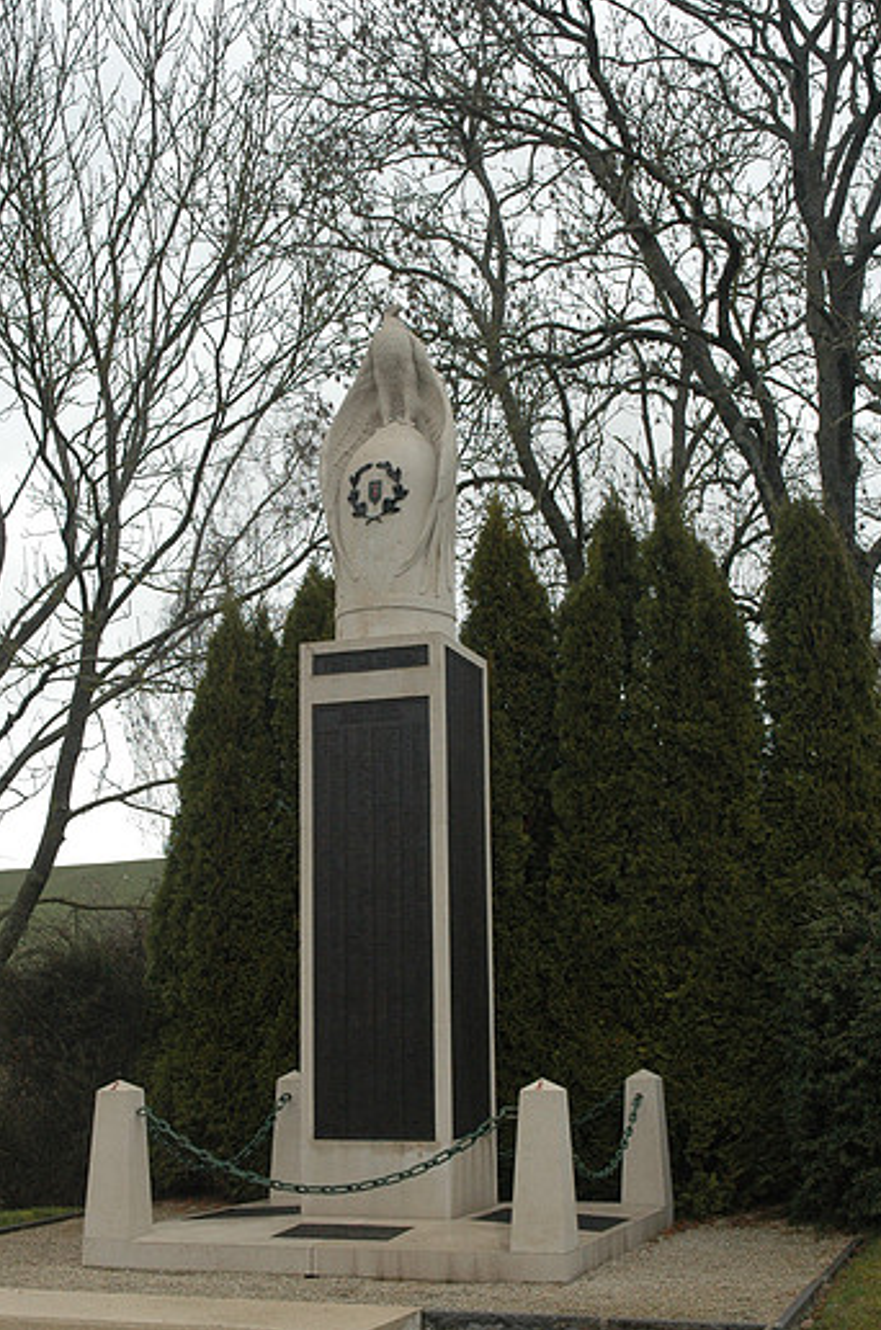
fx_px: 1679
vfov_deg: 43.1
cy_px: 735
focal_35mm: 46
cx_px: 390
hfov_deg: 29.4
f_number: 7.1
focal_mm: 27
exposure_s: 1/250
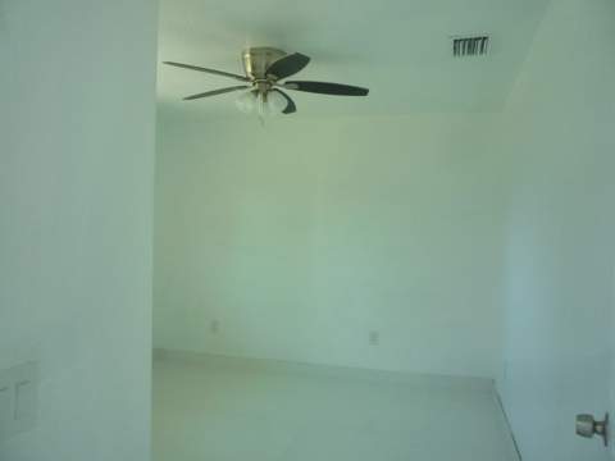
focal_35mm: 30
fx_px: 533
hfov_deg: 60.0
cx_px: 308
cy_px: 230
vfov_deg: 46.8
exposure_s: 1/30
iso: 100
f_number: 3.3
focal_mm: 5.2
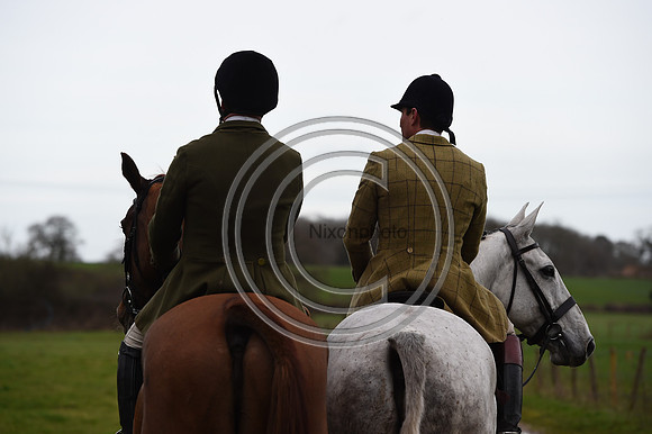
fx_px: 2896
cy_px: 217
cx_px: 326
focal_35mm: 160
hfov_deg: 12.8
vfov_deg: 8.6
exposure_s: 1/1250
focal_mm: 160
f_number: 5.6
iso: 500
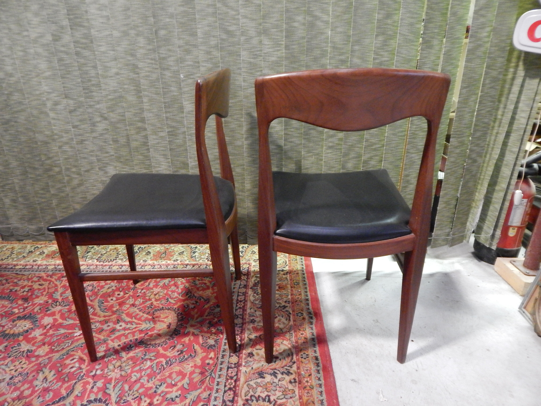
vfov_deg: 61.1
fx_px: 344
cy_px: 203
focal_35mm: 22
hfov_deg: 76.4
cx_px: 270
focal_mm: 4
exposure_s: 1/3
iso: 800
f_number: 3
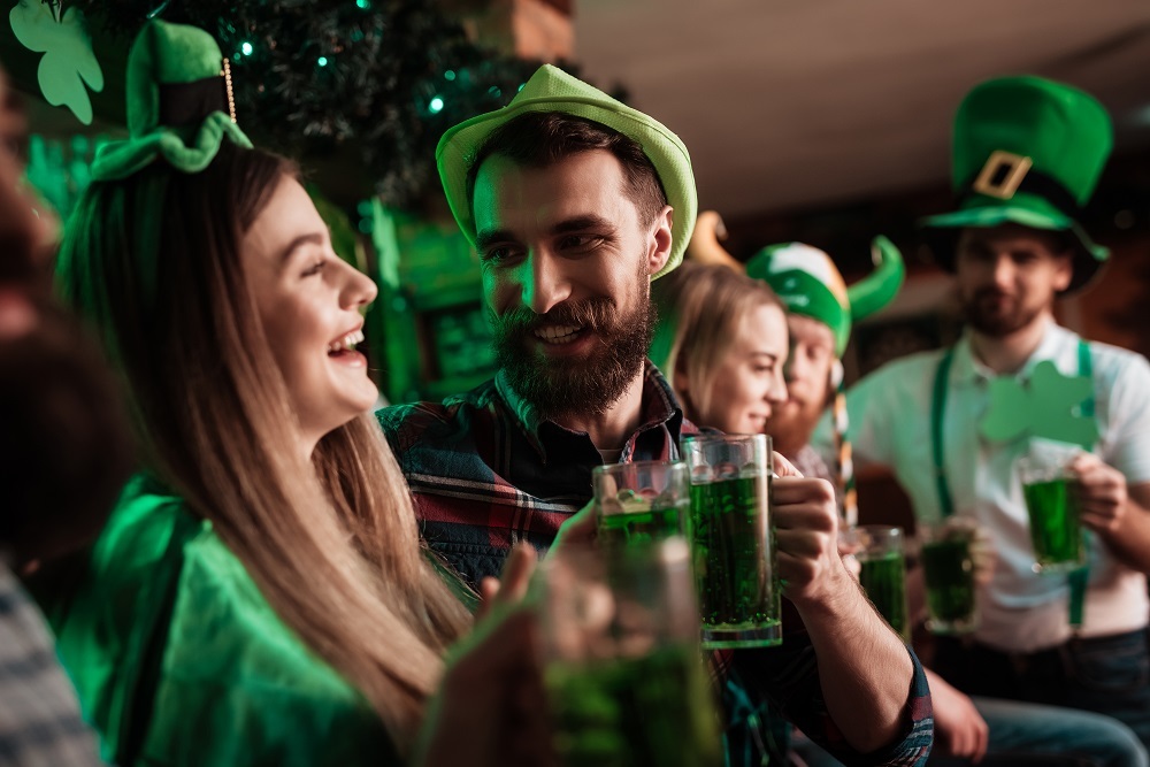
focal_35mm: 50
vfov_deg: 27.0
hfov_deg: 39.6
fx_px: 1597
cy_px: 384
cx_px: 575
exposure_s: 1/80
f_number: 2.5
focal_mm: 50
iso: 400
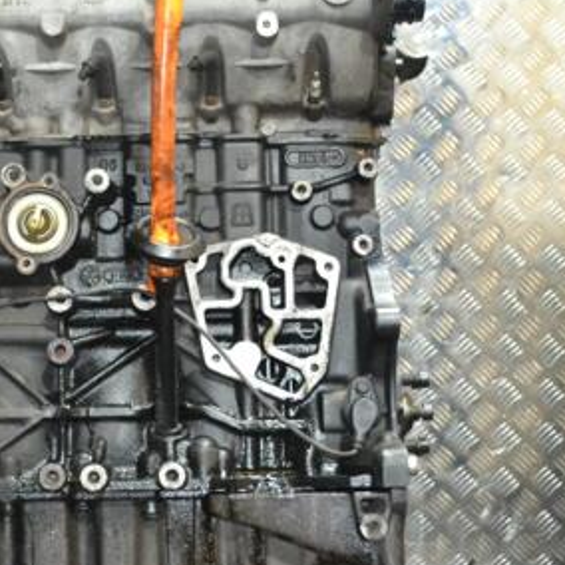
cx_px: 179
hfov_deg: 24.5
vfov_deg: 24.6
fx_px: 1293
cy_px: 261
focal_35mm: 70
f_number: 4.2
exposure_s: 1/60
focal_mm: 26
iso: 3200
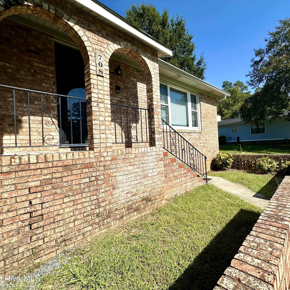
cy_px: 143
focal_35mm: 17
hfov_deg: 82.8
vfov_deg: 84.0
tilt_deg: +1.6
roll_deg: +2.6
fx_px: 161
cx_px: 175
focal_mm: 2.22
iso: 50
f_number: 2.2
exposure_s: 1/2747
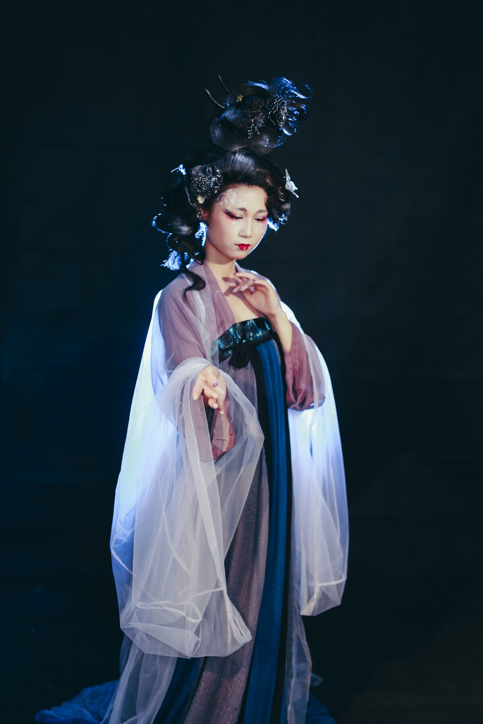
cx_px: 242
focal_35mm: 49
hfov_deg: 27.5
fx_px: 986
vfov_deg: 40.3
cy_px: 362
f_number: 2
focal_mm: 50
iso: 320
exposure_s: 1/100
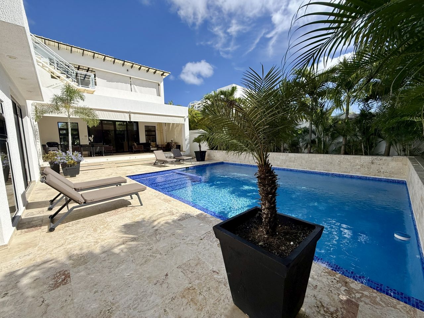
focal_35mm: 14
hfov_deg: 102.1
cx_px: 212
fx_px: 171
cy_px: 159
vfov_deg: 85.7
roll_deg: +1.5
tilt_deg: -5.2
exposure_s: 1/2410
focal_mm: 2.22
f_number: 2.2
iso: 50
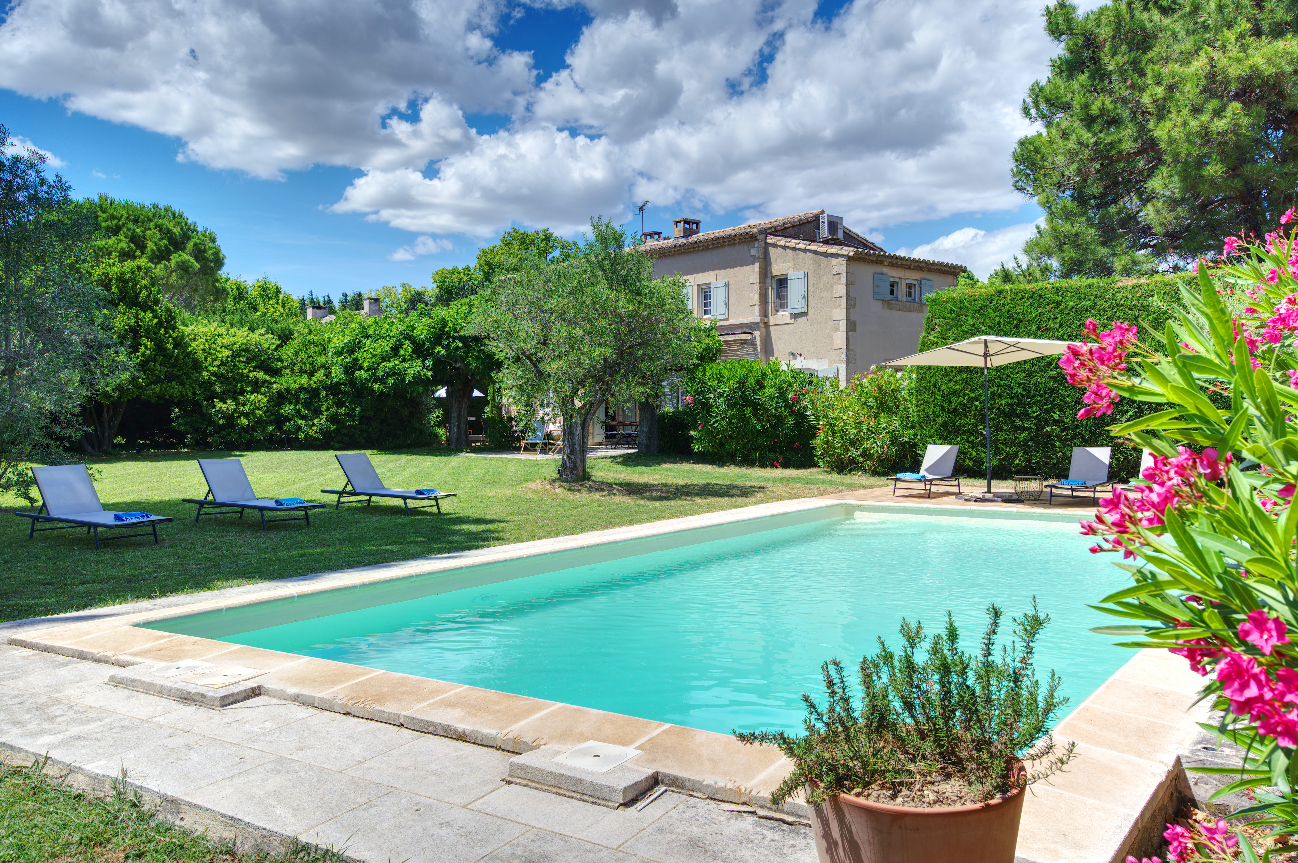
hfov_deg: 62.0
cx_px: 649
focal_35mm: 30
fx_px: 1081
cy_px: 432
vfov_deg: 43.5
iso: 100
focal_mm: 30
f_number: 11
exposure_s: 1/200
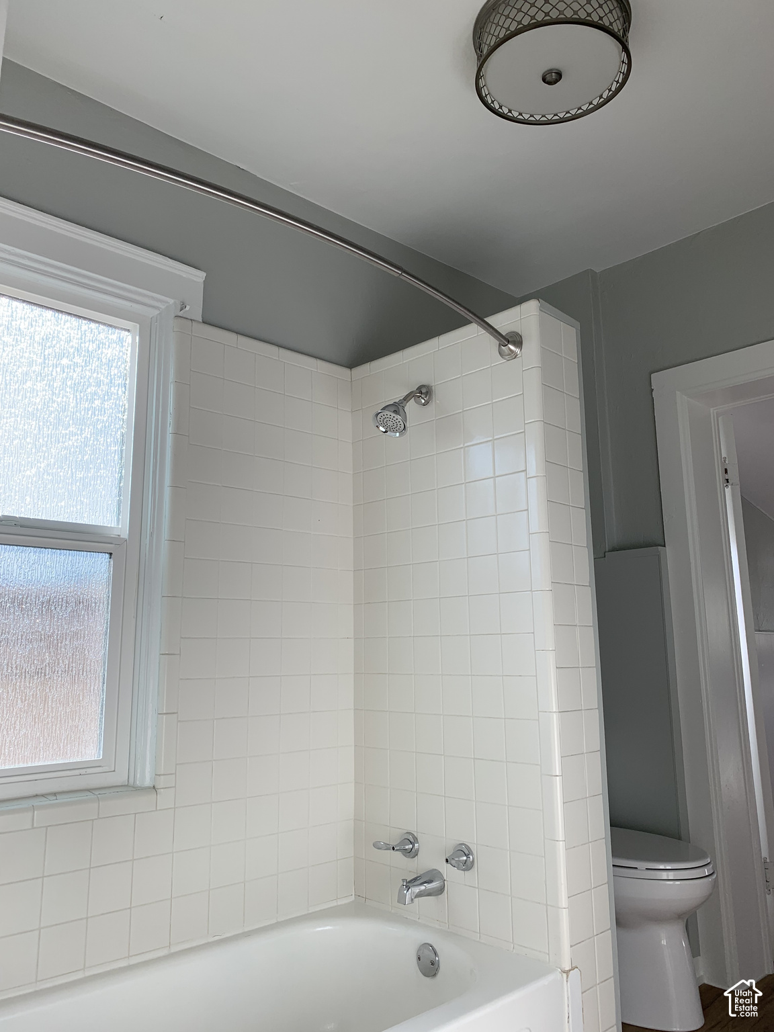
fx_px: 775
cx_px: 387
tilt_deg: +11.3
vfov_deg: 67.3
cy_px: 516
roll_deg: +1.0
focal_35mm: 26
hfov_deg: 53.1
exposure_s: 1/362
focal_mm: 4.25
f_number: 1.8
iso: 25
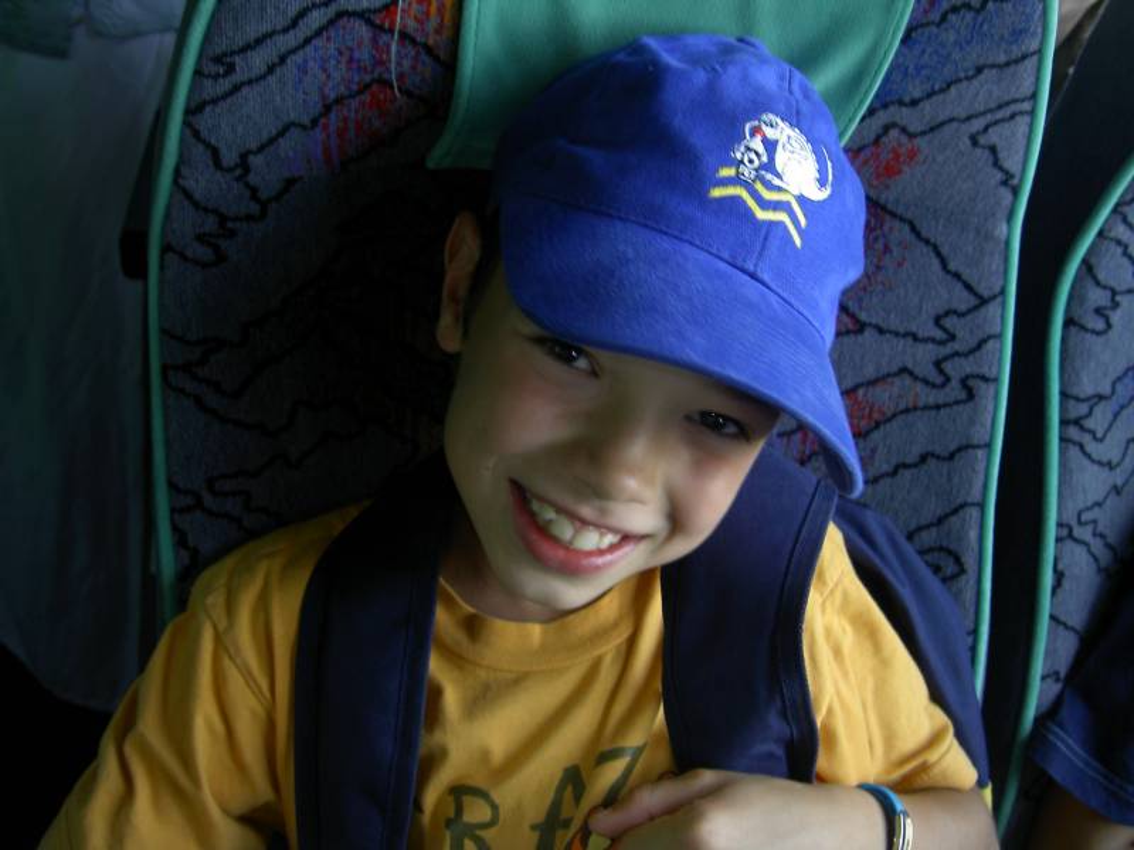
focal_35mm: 39
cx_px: 567
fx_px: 1278
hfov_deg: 47.9
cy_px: 425
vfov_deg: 36.8
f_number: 2.8
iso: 100
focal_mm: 8
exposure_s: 1/30
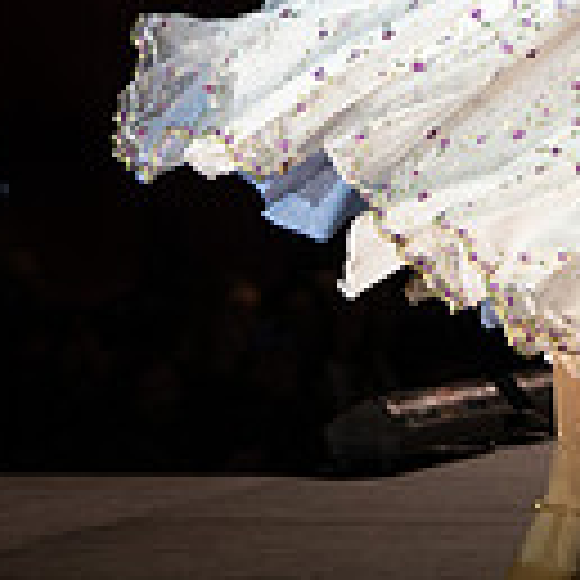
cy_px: -210
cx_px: 724
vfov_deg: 5.2
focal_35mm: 338
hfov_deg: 5.2
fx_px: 6407
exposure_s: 1/640
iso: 800
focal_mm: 81
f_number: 3.5
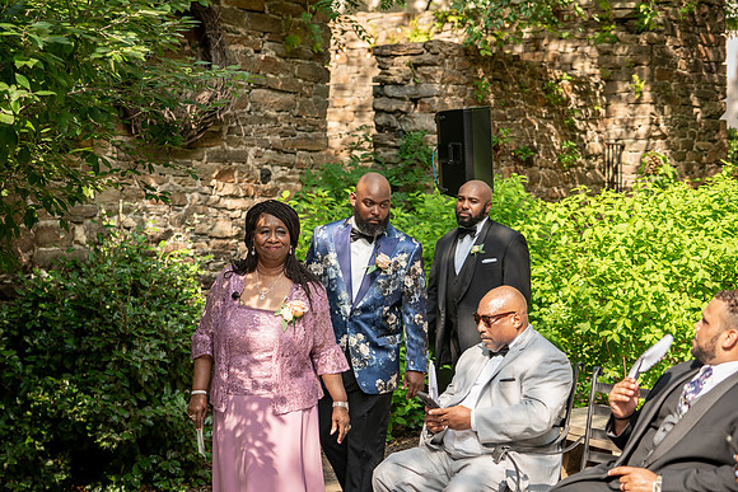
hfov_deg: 26.0
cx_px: 369
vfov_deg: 17.5
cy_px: 246
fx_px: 1599
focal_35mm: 78
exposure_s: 1/250
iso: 200
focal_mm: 78
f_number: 4
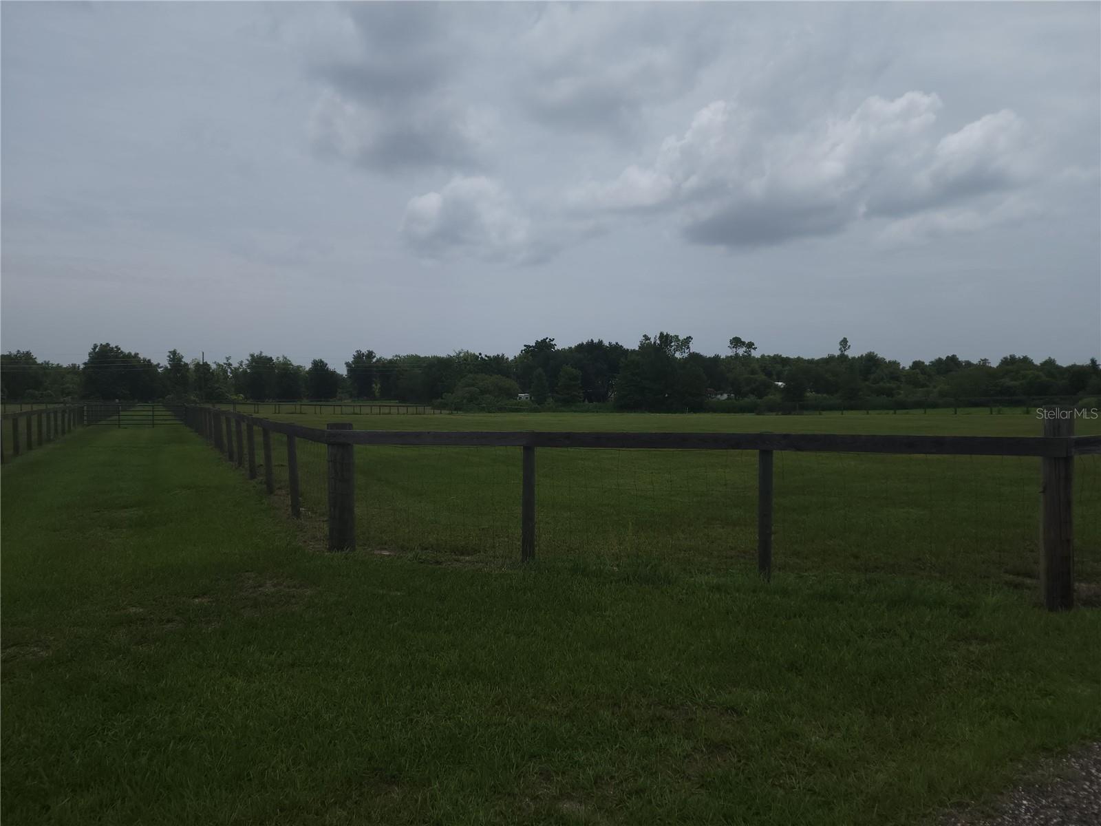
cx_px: 550
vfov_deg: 58.9
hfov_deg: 73.9
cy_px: 413
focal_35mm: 23
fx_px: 732
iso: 12
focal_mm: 6.4
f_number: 1.8
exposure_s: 1/2104
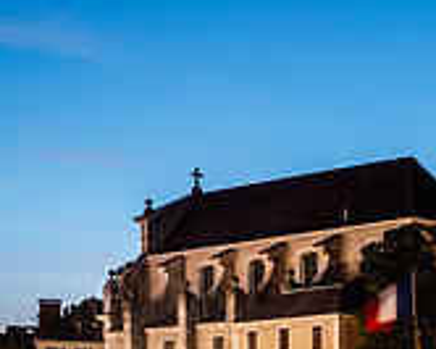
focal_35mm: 98
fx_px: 1265
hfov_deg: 17.9
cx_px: 615
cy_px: 391
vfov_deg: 15.3
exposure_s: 8
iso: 50
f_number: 8
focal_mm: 27
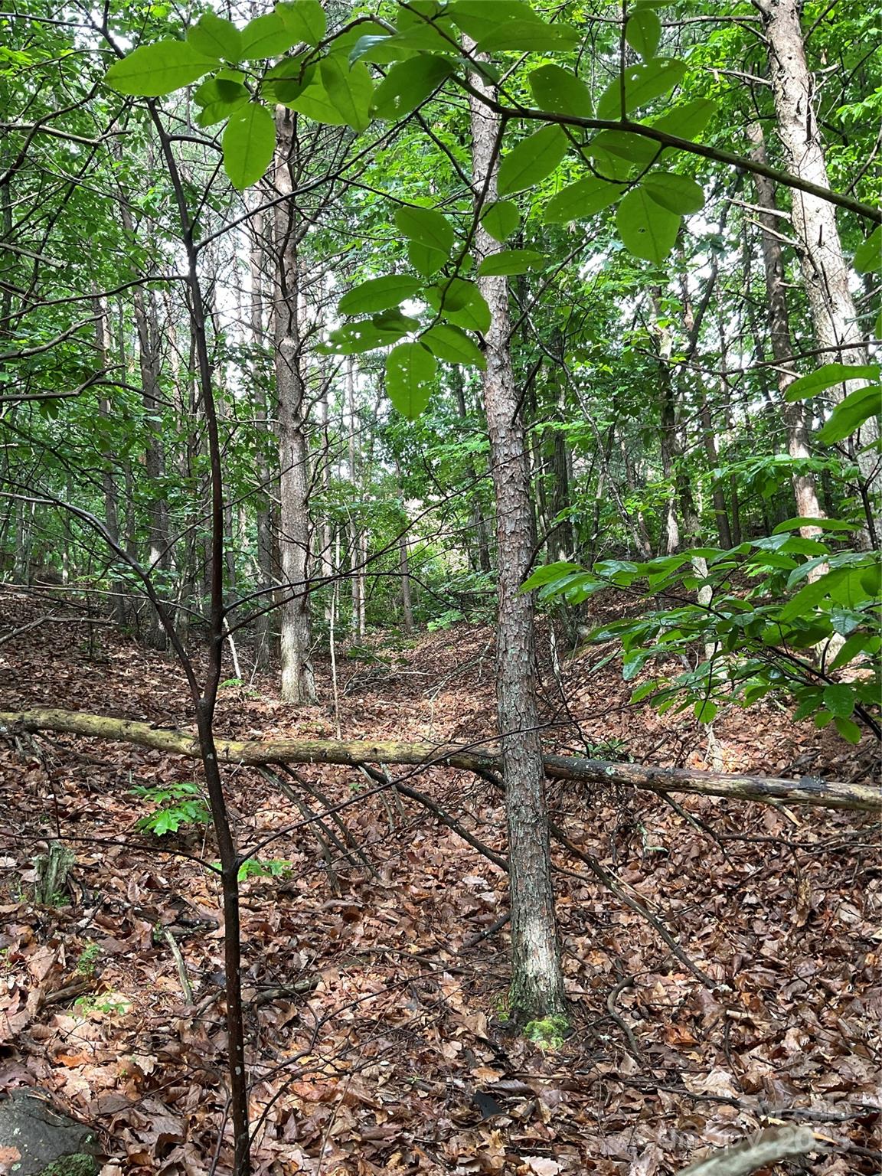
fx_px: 985
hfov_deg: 48.2
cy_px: 588
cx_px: 441
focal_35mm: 29
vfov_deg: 61.7
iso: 80
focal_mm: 3
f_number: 1.8
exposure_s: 1/60
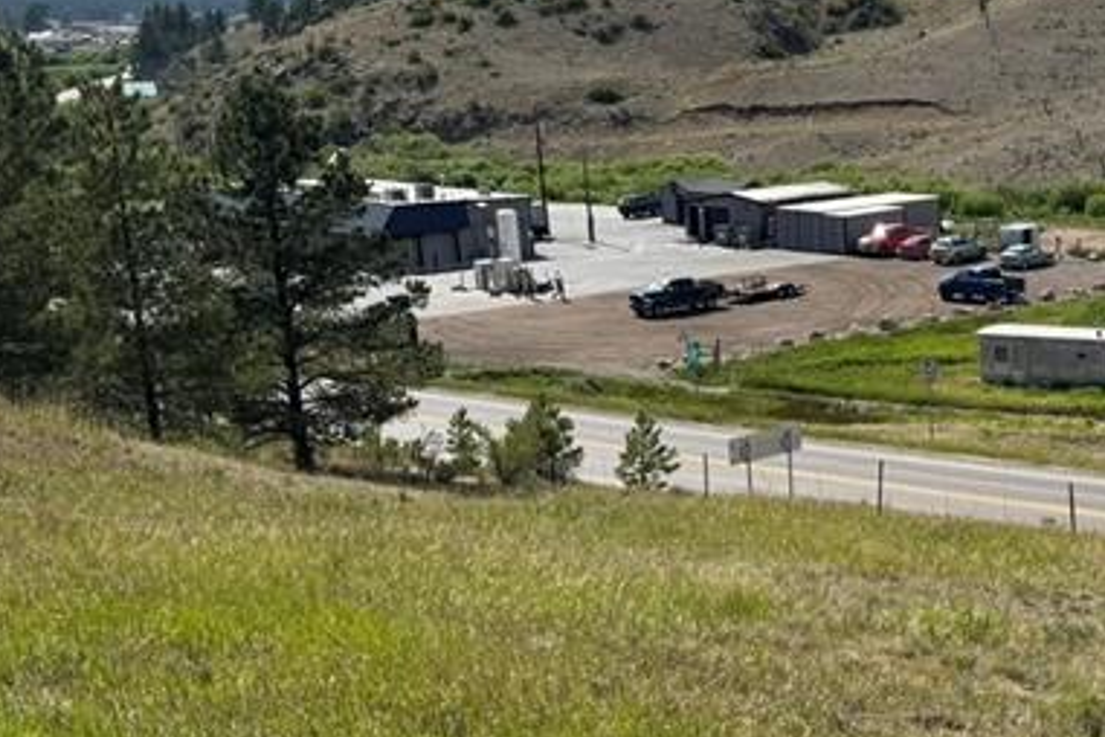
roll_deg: +2.6
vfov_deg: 19.8
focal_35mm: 67
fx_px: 2056
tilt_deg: -19.5
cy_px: 701
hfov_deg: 29.5
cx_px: 861
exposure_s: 1/4975
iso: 80
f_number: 1.78
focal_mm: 6.76
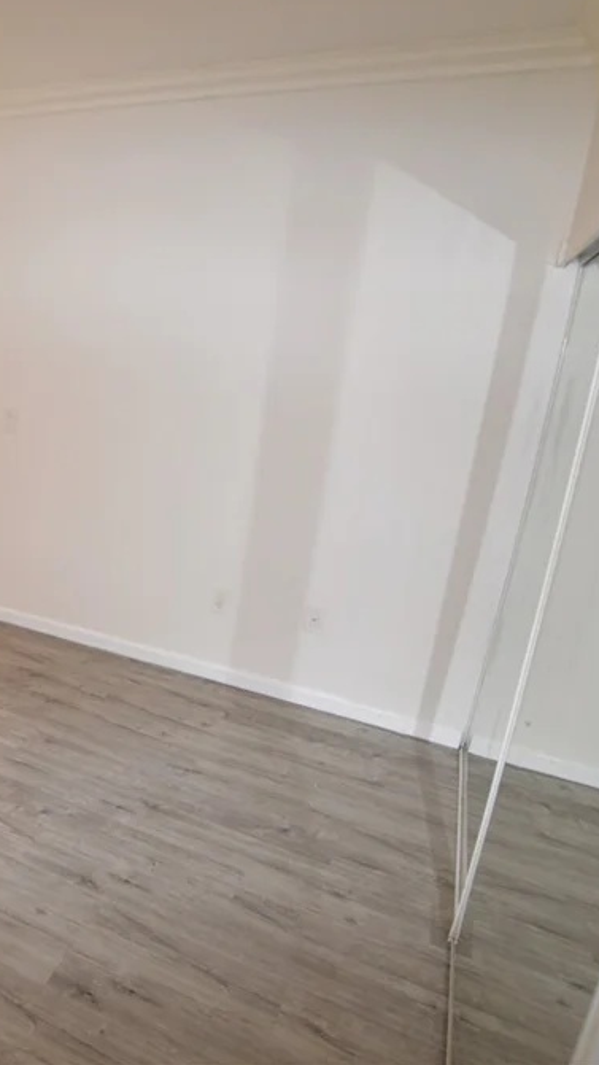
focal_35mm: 24
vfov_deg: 76.3
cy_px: 526
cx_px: 54
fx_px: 678
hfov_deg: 43.4
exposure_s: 1/60
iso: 1400
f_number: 3.5
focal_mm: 10
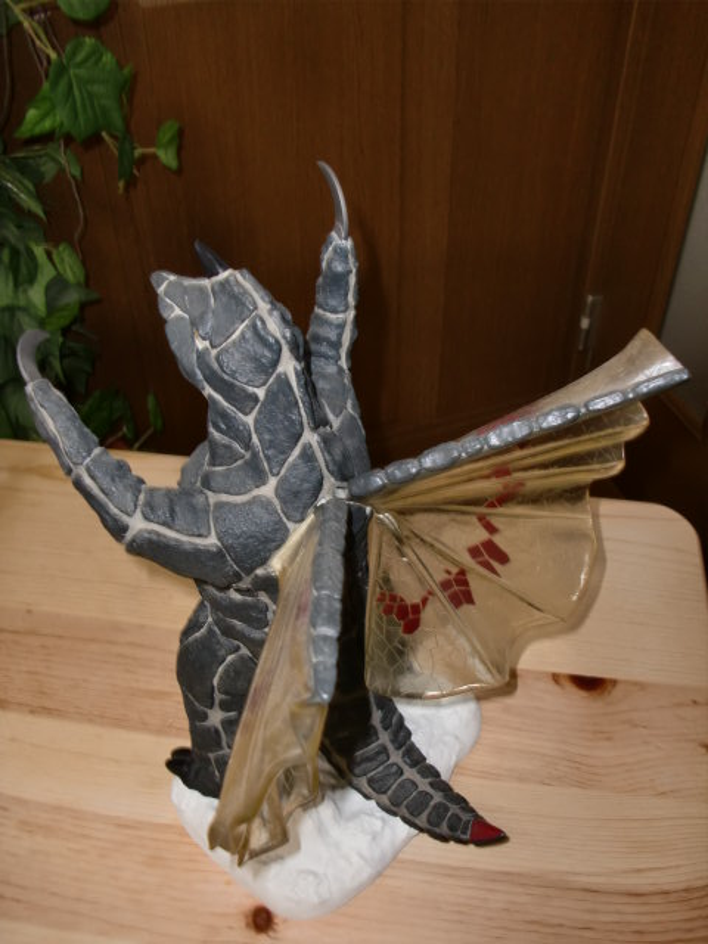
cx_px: 354
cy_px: 472
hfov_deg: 39.7
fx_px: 982
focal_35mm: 36
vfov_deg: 51.4
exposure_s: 1/30
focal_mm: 6.3
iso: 100
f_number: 2.8
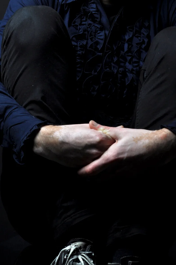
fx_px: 1257
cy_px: 78
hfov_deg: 8.0
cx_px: 90
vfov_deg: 12.0
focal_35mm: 171
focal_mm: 70
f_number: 8
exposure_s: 1/125
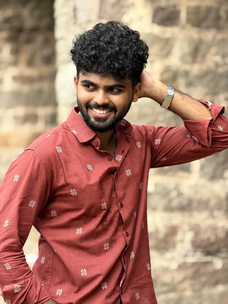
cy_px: 152
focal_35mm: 100
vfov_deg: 19.6
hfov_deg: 14.8
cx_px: 114
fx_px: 878
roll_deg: -0.4
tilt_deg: -2.0
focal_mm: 16.89
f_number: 2.8
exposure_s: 1/121
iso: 64
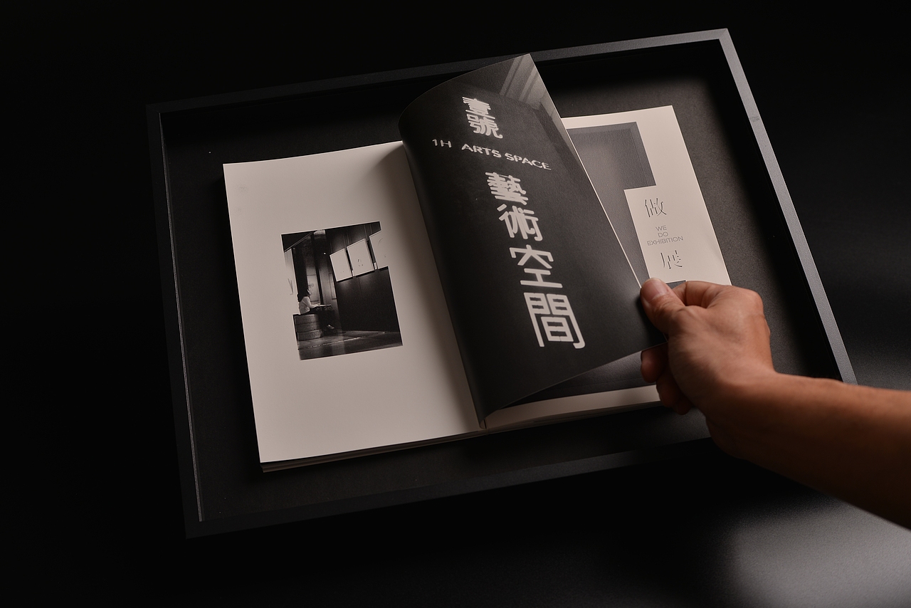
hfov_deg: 36.2
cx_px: 456
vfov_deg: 24.6
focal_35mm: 55
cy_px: 304
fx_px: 1392
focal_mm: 55
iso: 100
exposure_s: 1/160
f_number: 8
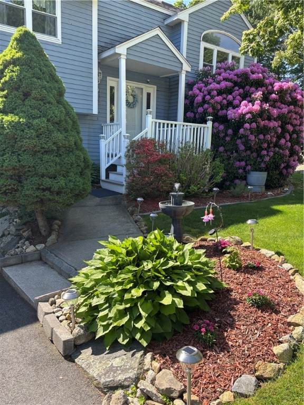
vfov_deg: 67.3
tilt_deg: -9.7
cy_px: 202
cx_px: 152
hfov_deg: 53.1
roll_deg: -2.1
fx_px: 304
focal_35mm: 26
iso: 50
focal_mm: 5.96
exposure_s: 1/726
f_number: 1.6
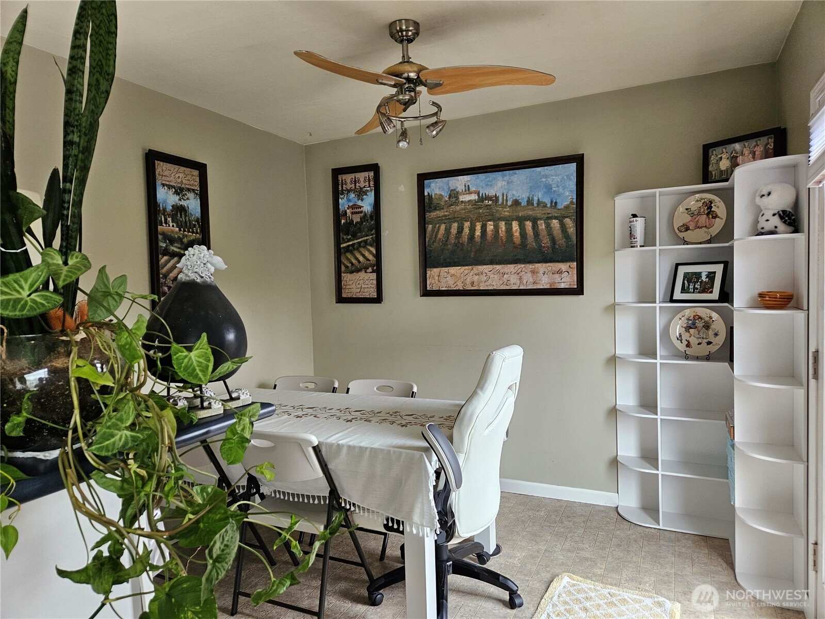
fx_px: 548
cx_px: 412
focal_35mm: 23
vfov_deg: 58.9
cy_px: 310
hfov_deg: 73.9
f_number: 1.8
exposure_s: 1/170
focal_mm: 5.4
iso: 250
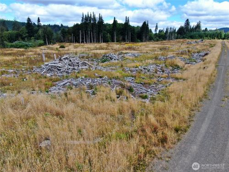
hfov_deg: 69.4
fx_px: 165
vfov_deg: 54.9
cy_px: 86
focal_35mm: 25
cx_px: 114
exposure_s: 1/640
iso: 100
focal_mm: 4.48
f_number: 2.8
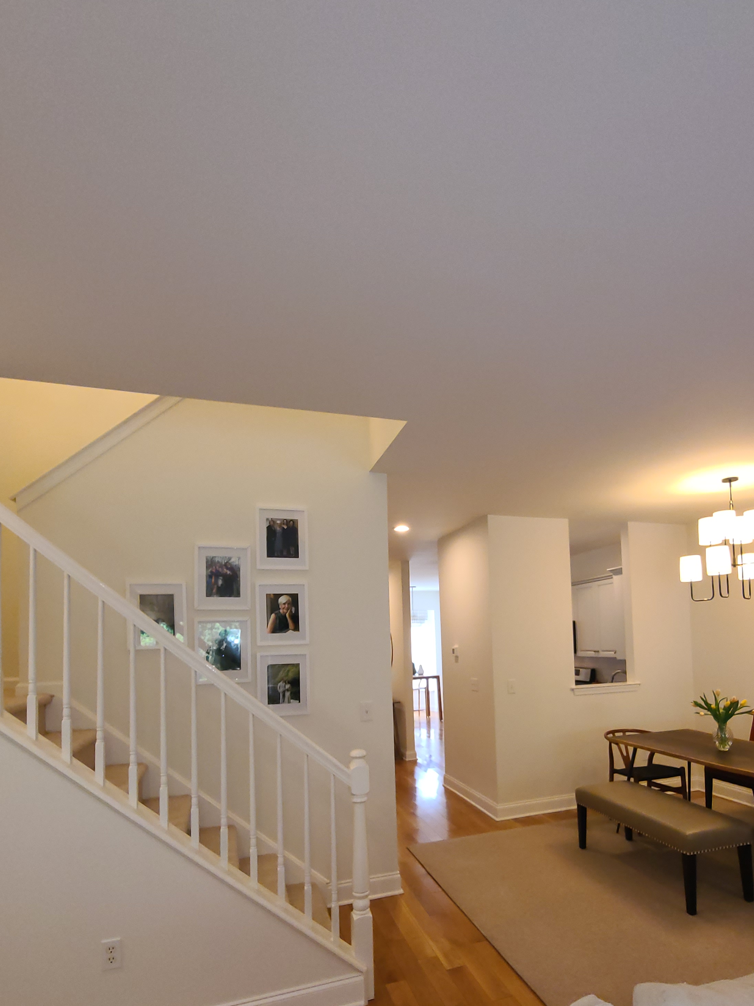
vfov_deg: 86.4
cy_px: 616
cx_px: 450
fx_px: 523
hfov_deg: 70.9
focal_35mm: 18
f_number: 2.2
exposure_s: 1/60
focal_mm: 2.2
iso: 250
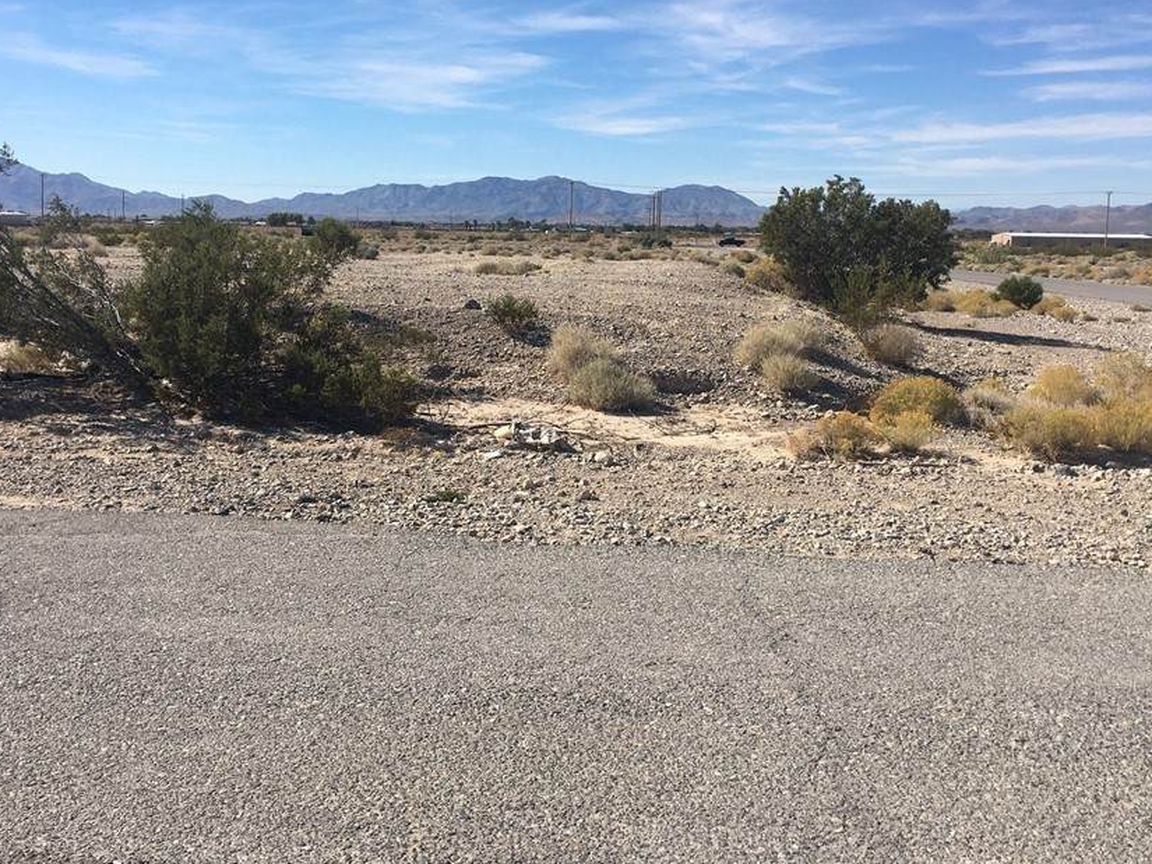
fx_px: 1198
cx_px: 540
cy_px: 331
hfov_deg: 51.3
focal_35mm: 36
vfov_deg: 39.4
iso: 25
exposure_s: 1/2481
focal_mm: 4.15
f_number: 2.2
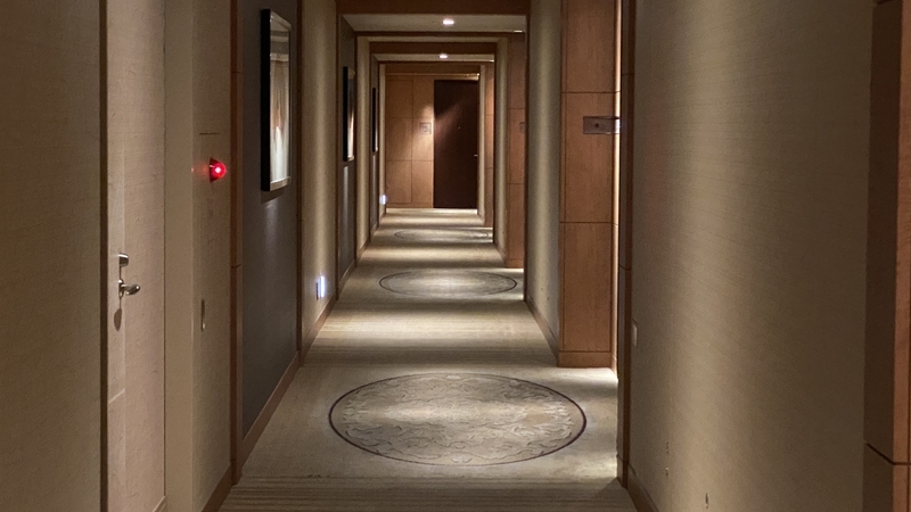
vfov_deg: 14.2
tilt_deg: -3.3
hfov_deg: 25.0
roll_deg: -1.0
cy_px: 257
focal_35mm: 85
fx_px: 2053
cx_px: 415
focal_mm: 6
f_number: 2
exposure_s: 1/25
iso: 1000
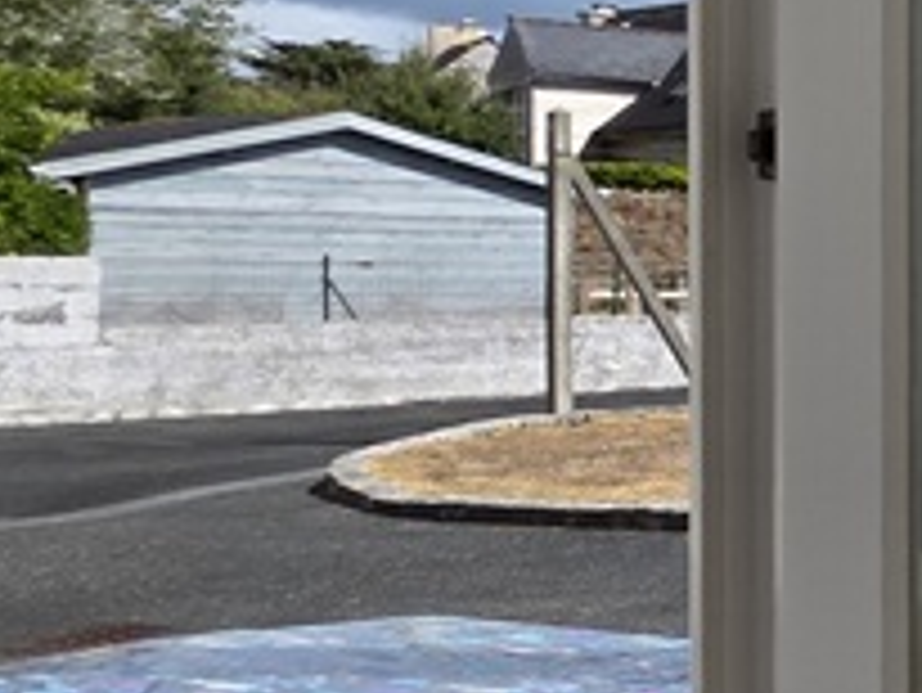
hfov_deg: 16.5
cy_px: 256
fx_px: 1732
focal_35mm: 65
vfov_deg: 22.6
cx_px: 2078
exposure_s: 1/2240
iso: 40
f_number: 1.9
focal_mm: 2.2
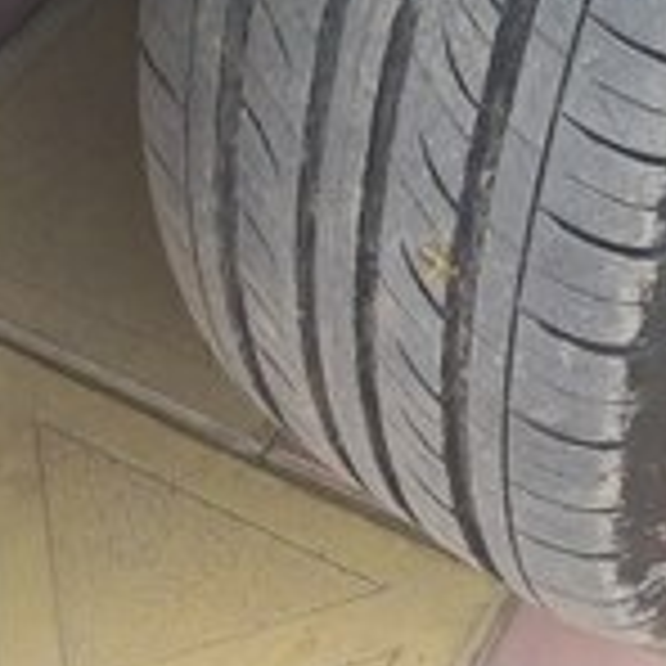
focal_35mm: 80
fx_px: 1741
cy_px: -220
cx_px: 608
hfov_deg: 21.2
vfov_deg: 19.8
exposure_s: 1/100
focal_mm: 3.7
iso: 64
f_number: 1.9
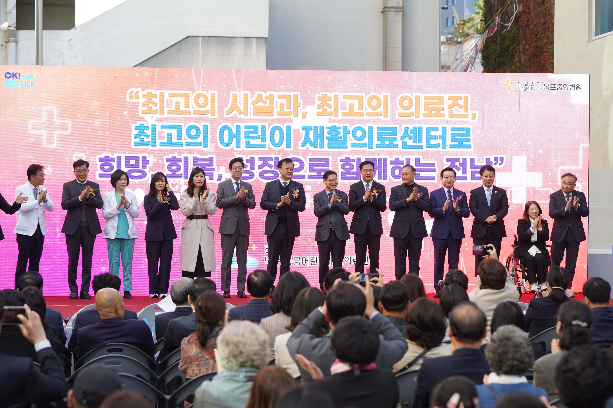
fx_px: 1447
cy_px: 204
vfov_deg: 16.1
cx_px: 306
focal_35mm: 85
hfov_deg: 23.9
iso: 100
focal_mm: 85
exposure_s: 1/160
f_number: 4
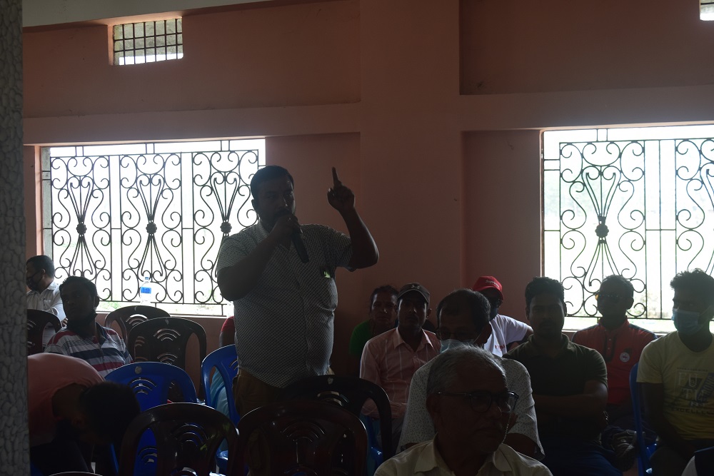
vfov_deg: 29.0
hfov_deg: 42.3
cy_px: 238
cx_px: 357
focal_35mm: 46
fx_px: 922
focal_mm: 31
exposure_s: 1/100
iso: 400
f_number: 9
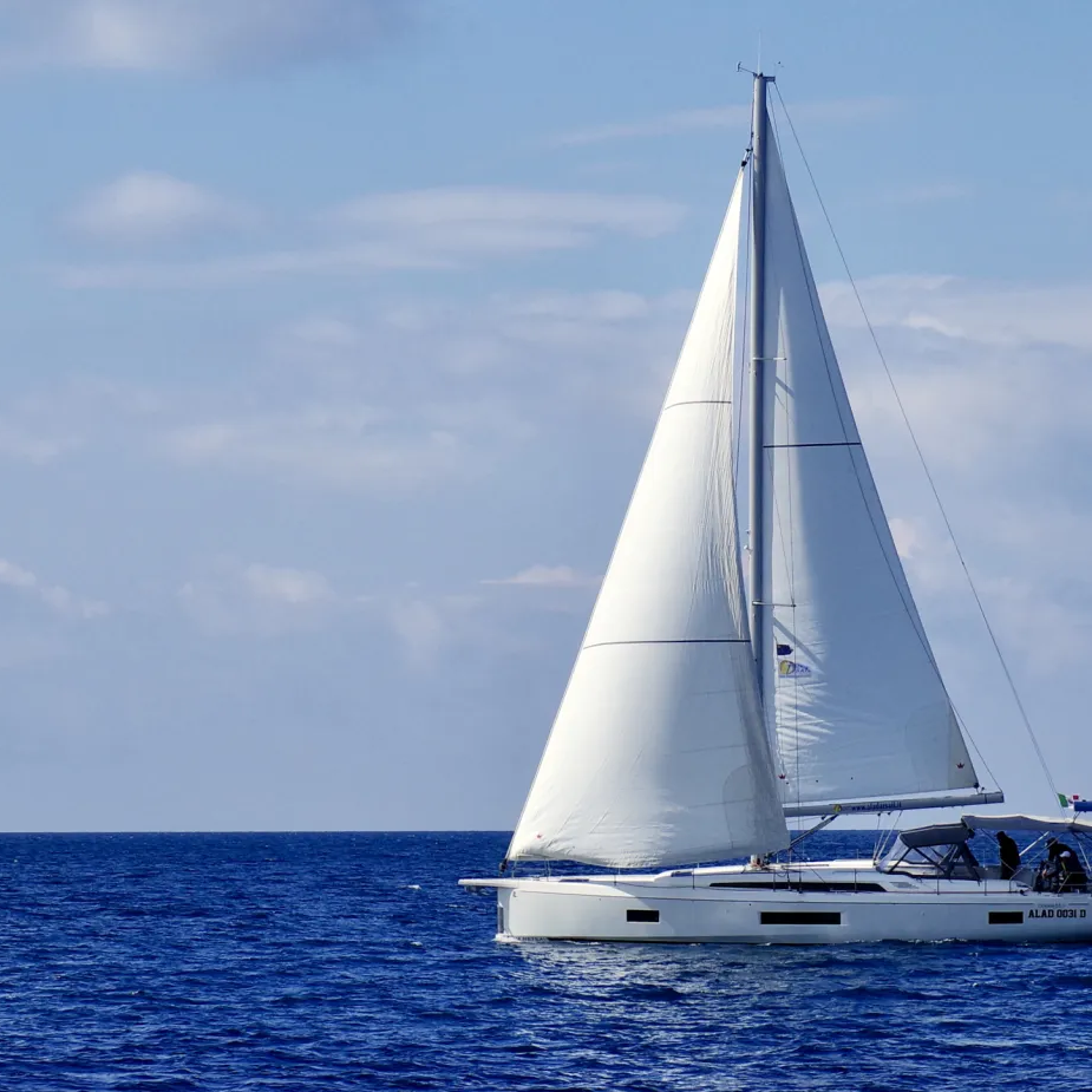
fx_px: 4818
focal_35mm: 135
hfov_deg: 12.9
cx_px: 743
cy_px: 550
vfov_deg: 12.9
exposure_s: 1/640
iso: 200
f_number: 11
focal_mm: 70
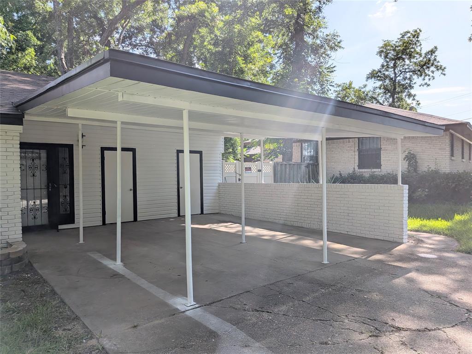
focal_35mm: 24
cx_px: 236
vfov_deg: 56.8
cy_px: 177
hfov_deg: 71.6
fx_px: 327
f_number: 1.7
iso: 30
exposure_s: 1/1898
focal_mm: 4.53
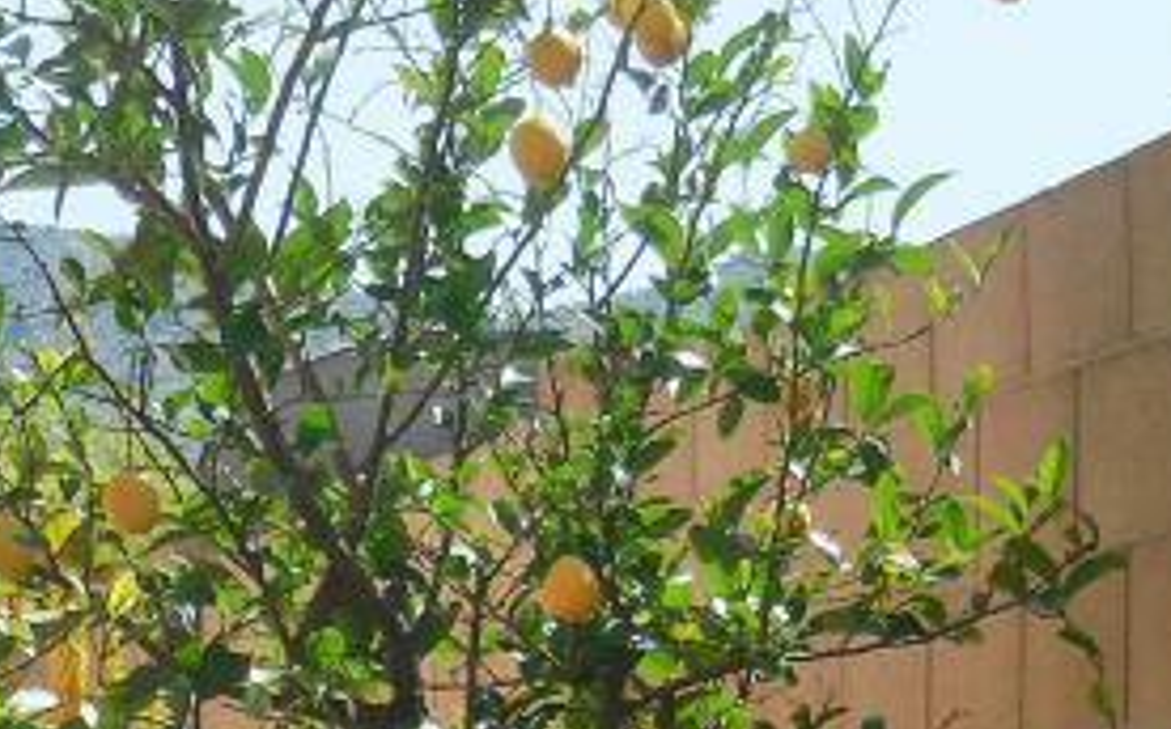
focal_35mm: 240
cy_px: 1072
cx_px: 13
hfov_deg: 8.7
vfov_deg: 5.4
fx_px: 7653
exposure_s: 1/640
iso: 125
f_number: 4.5
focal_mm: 11
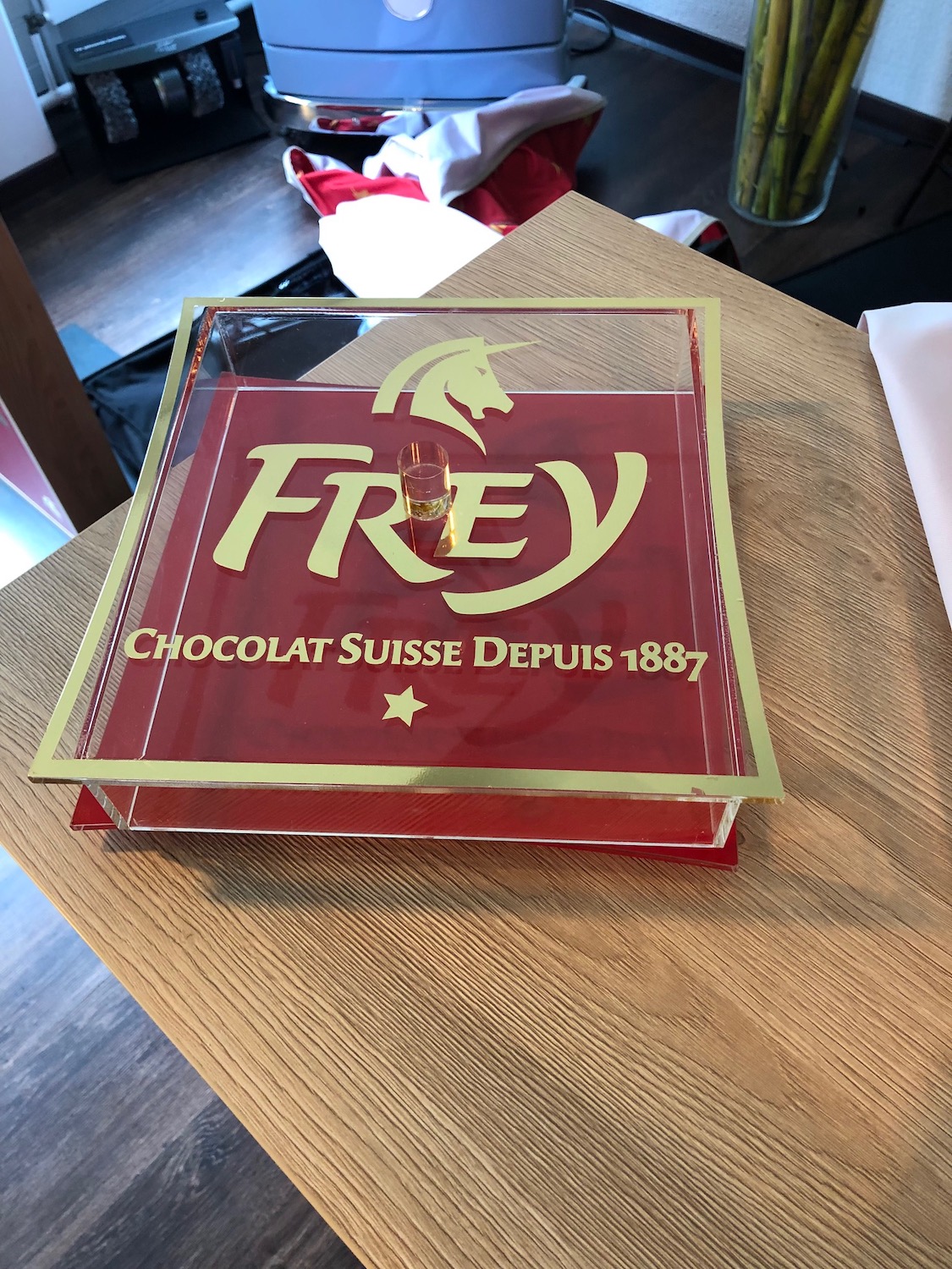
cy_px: 634
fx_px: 1027
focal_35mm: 28
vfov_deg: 63.4
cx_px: 476
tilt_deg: -54.2
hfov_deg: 49.7
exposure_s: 1/17
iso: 40
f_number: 1.8
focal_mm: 3.99
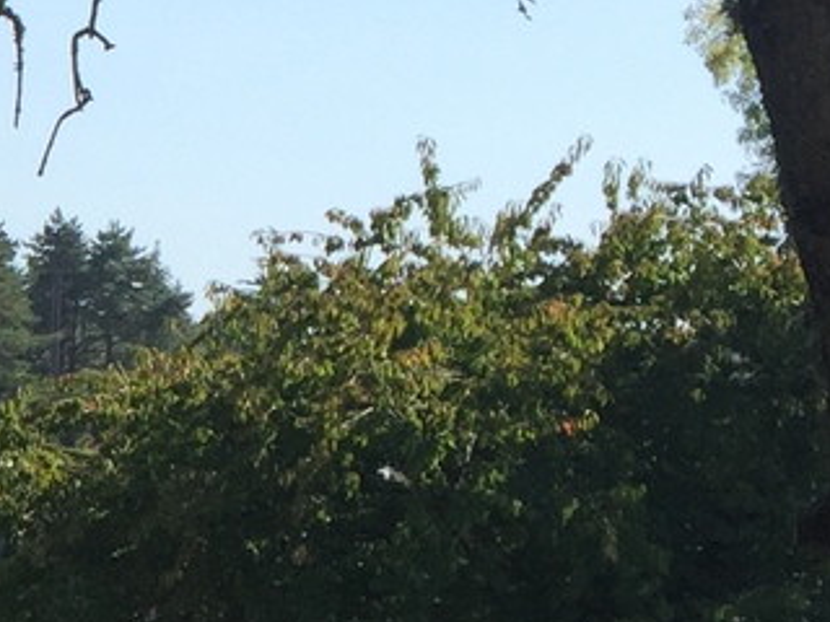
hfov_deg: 12.1
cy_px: 617
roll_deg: -2.2
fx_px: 3477
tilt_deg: -3.2
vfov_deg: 10.2
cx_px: -838
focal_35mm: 145
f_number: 2.2
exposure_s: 1/1522
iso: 32
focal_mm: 4.15
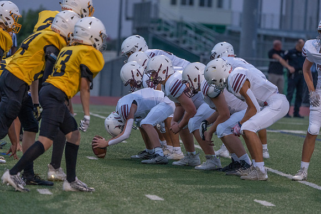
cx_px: 160
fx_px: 2595
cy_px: 107
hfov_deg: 7.1
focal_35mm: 291
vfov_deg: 4.7
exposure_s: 1/1000
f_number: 5.6
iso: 3200
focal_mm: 291
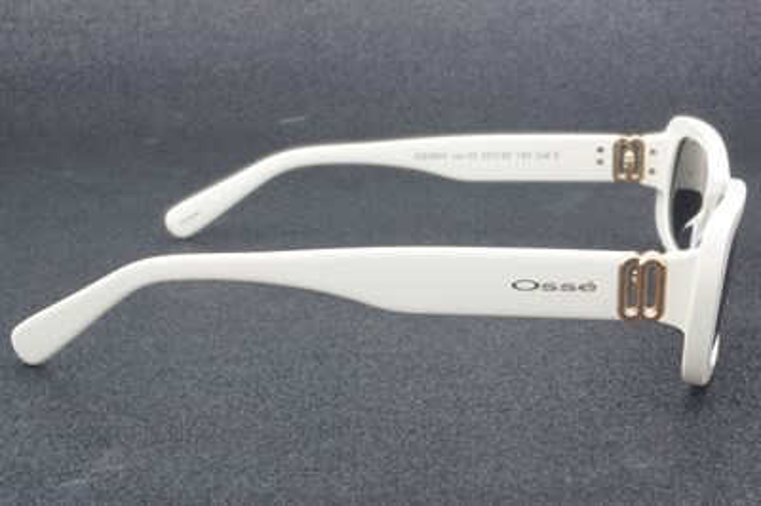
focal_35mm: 68
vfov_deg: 20.1
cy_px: 253
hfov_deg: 29.9
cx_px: 380
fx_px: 1426
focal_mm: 45
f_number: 29
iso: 100
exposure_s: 1.3
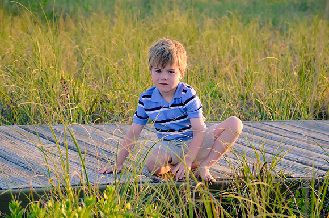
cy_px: 109
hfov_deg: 14.0
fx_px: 1340
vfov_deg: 9.3
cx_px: 164
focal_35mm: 147
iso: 200
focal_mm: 98
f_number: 7.1
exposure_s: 1/200
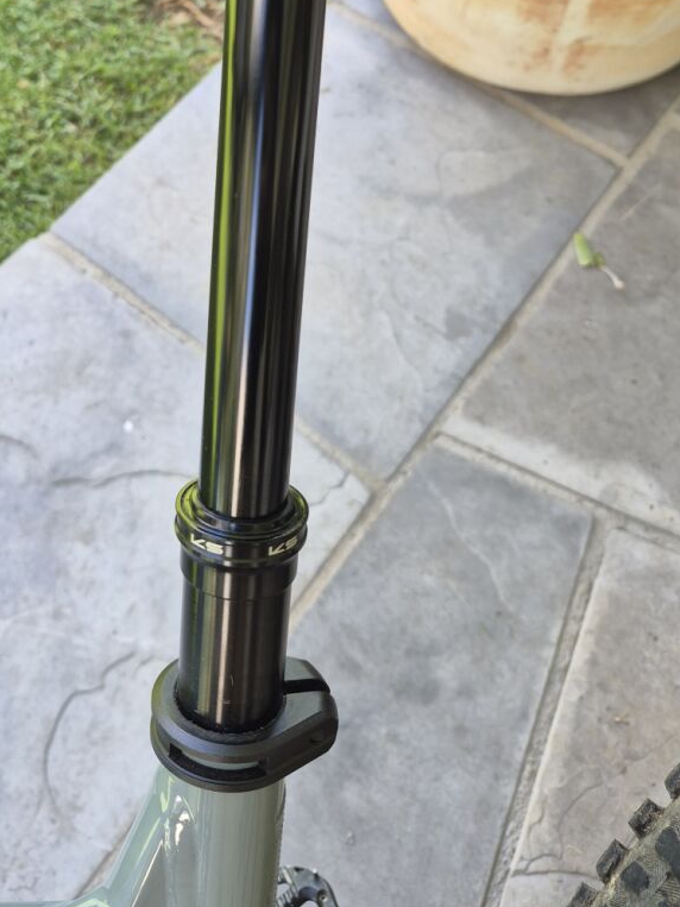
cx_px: 259
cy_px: 203
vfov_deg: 47.8
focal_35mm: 37
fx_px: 969
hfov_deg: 38.4
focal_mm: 5.4
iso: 64
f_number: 1.8
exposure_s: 1/180
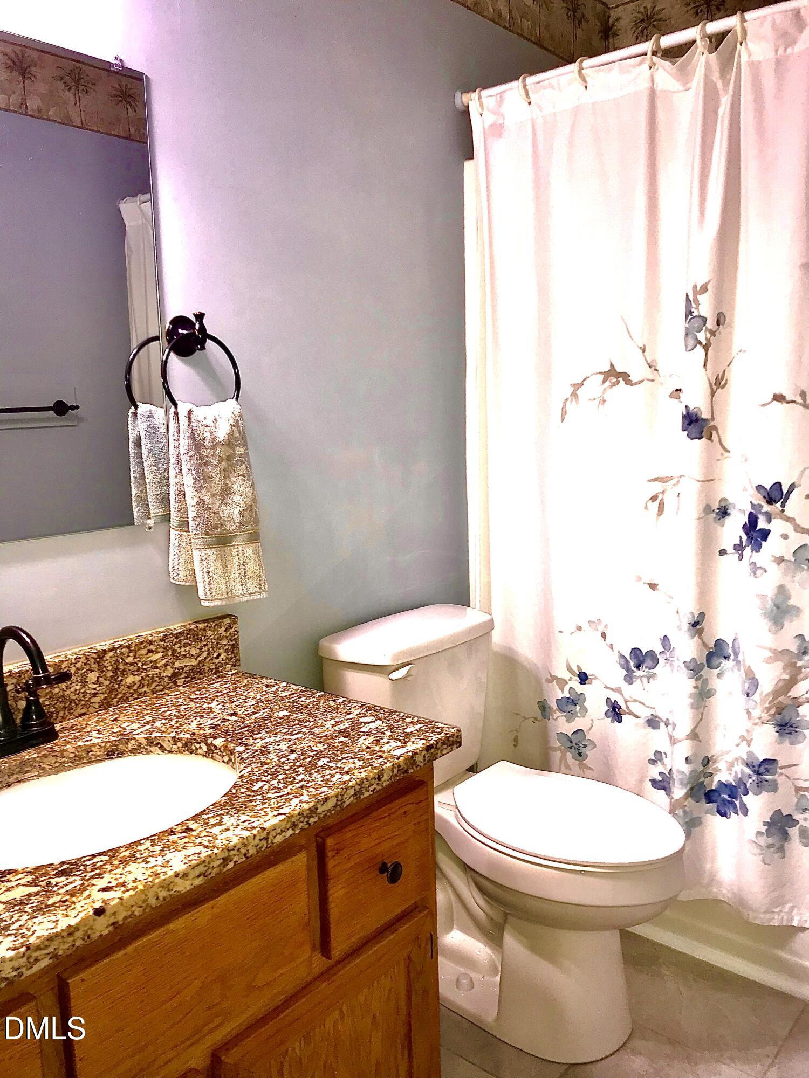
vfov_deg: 63.4
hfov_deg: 49.7
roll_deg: +1.3
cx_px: 404
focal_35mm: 28
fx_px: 873
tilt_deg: -8.6
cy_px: 539
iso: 25
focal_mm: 3.99
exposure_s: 1/30
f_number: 1.8
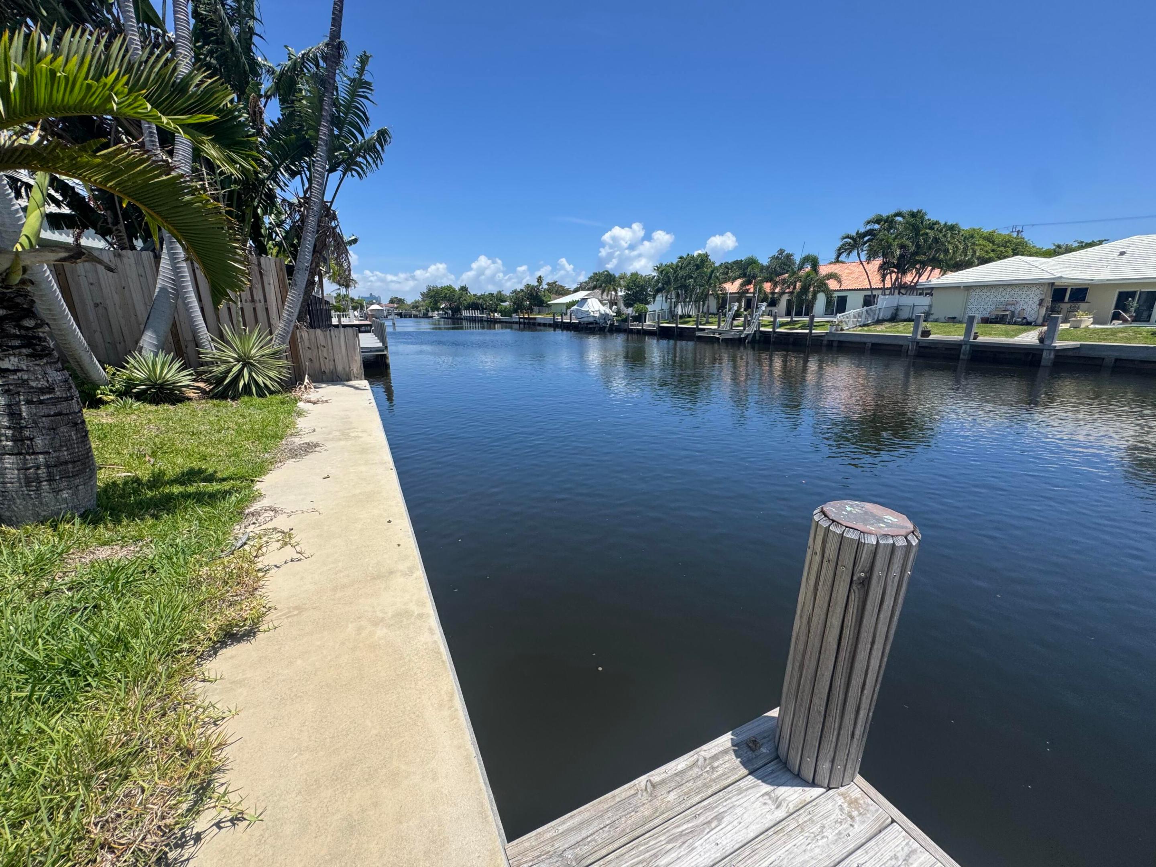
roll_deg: +1.2
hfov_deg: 102.1
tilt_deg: -14.6
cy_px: 434
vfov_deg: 85.7
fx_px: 468
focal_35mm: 14
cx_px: 578
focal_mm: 2.22
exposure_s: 1/1927
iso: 50
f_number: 2.2
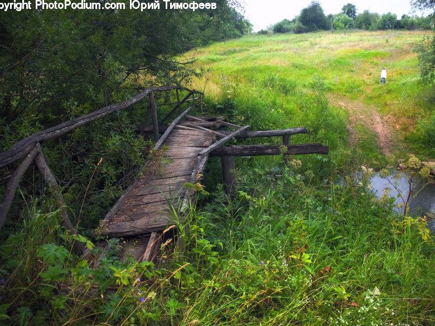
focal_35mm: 30
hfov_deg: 59.9
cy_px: 159
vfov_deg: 46.8
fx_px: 377
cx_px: 235
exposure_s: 1/125
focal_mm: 18
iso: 100
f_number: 3.5
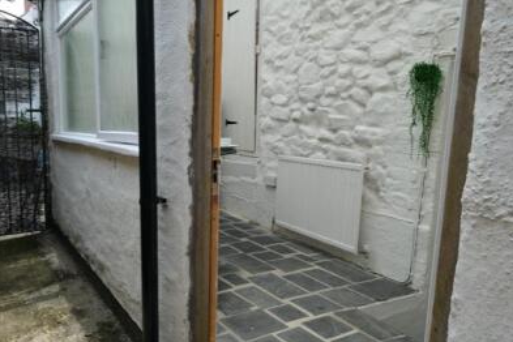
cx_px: 131
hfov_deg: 67.2
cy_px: 170
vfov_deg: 51.3
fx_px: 356
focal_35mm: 25
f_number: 5.6
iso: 160
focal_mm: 10
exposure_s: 1/250
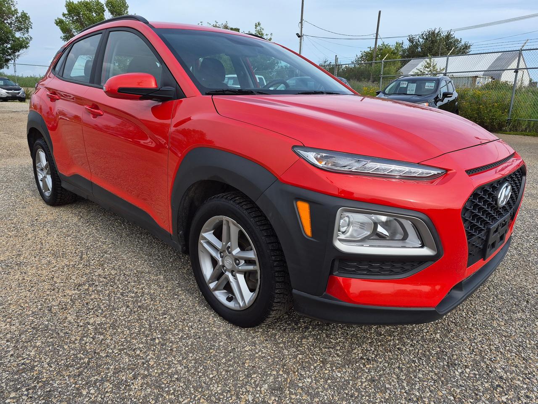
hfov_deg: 73.9
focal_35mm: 23
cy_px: 202
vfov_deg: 58.9
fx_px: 357
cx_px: 269
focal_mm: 5.4
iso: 80
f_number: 1.8
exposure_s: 1/3336
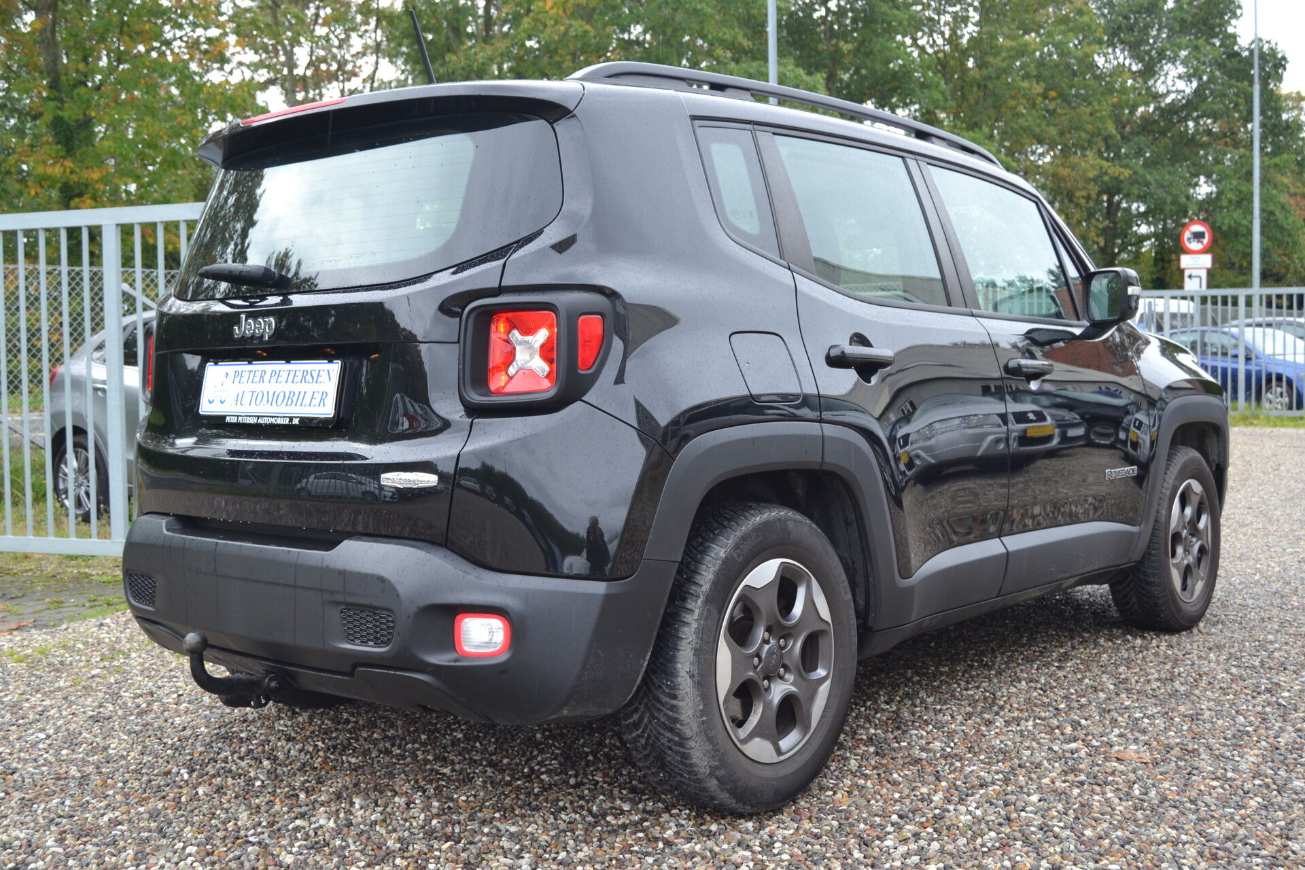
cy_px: 435
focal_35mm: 36
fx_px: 1305
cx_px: 652
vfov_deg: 36.9
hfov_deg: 53.1
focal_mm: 24
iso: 220
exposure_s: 1/125
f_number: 5.6
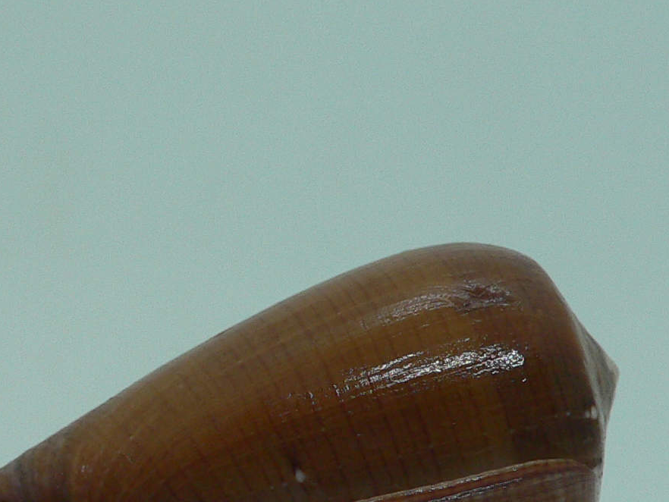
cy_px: 499
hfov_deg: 24.4
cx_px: 269
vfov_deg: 18.0
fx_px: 1547
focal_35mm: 80
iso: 100
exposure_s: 1/60
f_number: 2.8
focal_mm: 4.6
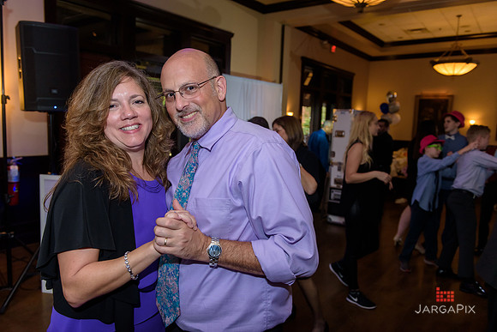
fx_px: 387
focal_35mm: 28
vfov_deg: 46.4
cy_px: 166
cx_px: 248
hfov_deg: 65.5
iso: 1250
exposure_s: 1/125
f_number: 3.2
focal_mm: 28
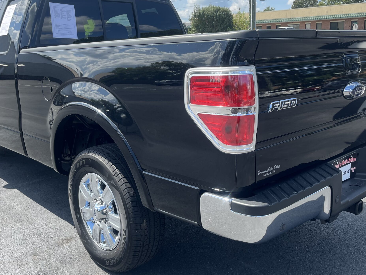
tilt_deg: -13.3
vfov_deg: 39.6
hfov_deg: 51.3
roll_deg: +1.1
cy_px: 129
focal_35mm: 36
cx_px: 177
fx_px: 381
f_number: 1.6
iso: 50
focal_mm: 5.1
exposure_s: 1/1151
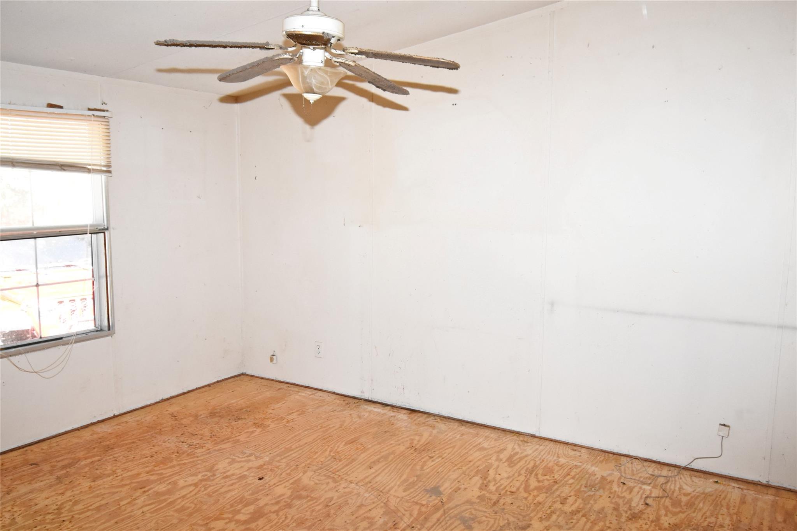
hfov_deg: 61.9
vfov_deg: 43.6
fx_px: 664
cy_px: 266
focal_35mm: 30
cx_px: 398
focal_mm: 20
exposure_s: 1/125
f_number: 5.6
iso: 1600
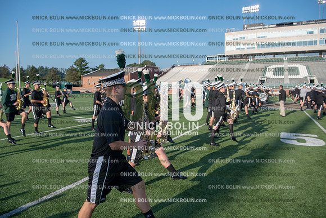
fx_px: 217
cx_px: 163
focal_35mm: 24
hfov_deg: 73.7
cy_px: 109
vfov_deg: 53.2
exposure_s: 1/500
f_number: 5.6
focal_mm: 24
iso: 100
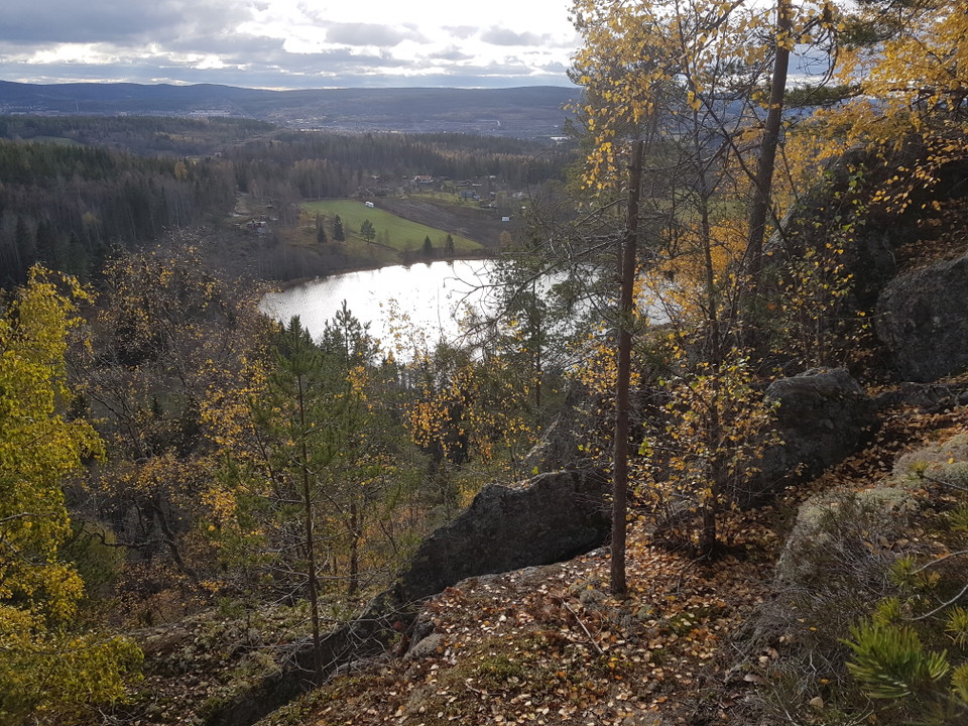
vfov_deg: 53.1
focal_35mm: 26
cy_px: 363
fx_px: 727
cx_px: 484
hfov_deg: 67.3
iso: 40
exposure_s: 1/1660
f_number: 1.7
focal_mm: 4.2
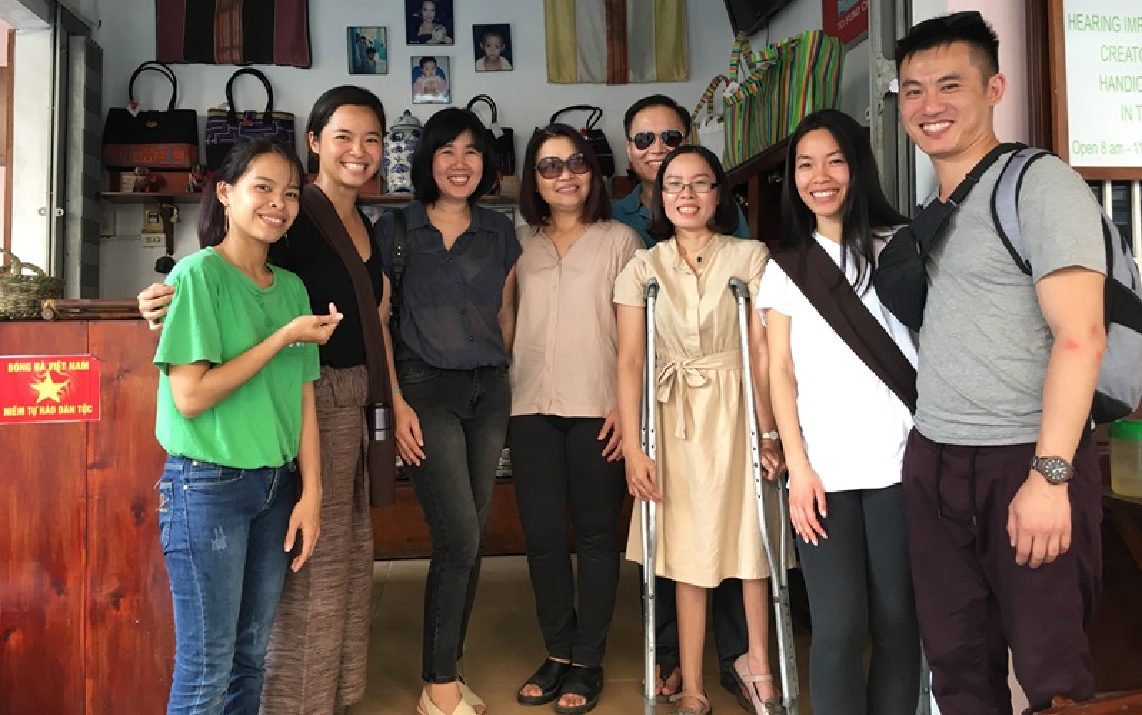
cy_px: 297
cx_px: 569
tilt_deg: +3.0
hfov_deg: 61.2
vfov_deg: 40.5
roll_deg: +0.5
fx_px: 965
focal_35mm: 31
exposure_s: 1/33
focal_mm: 4.15
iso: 40
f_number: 2.2
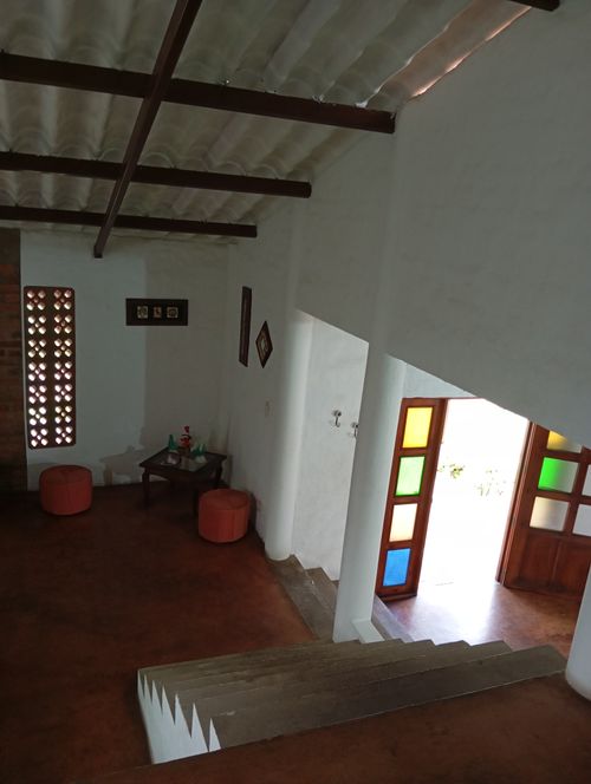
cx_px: 296
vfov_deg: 63.4
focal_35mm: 28
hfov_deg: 49.9
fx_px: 636
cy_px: 392
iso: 1281
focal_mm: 4.22
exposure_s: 1/30
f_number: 1.8
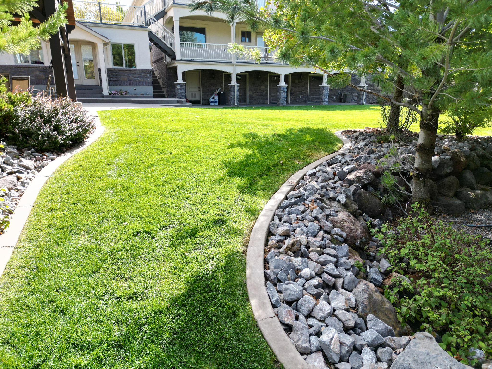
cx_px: 246
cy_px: 184
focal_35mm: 24
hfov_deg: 71.6
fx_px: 341
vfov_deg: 56.8
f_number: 1.7
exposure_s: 1/725
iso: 110
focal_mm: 6.72
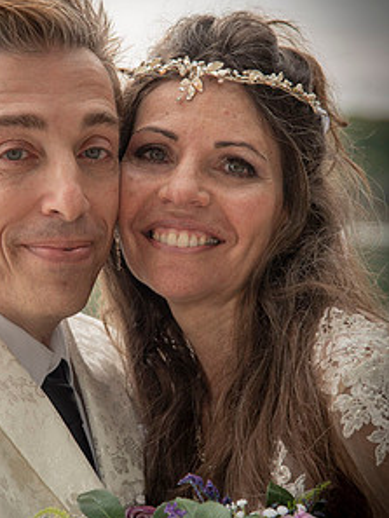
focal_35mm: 160
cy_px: 305
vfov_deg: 12.3
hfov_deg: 9.3
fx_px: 2396
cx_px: 129
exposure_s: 1/200
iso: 160
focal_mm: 110
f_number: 5
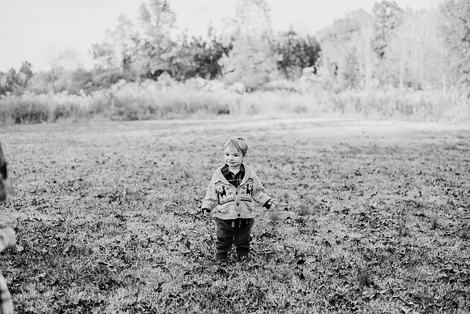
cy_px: 157
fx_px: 653
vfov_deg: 27.0
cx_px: 235
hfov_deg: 39.6
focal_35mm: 50
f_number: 2.8
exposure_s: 1/1000
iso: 500
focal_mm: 50
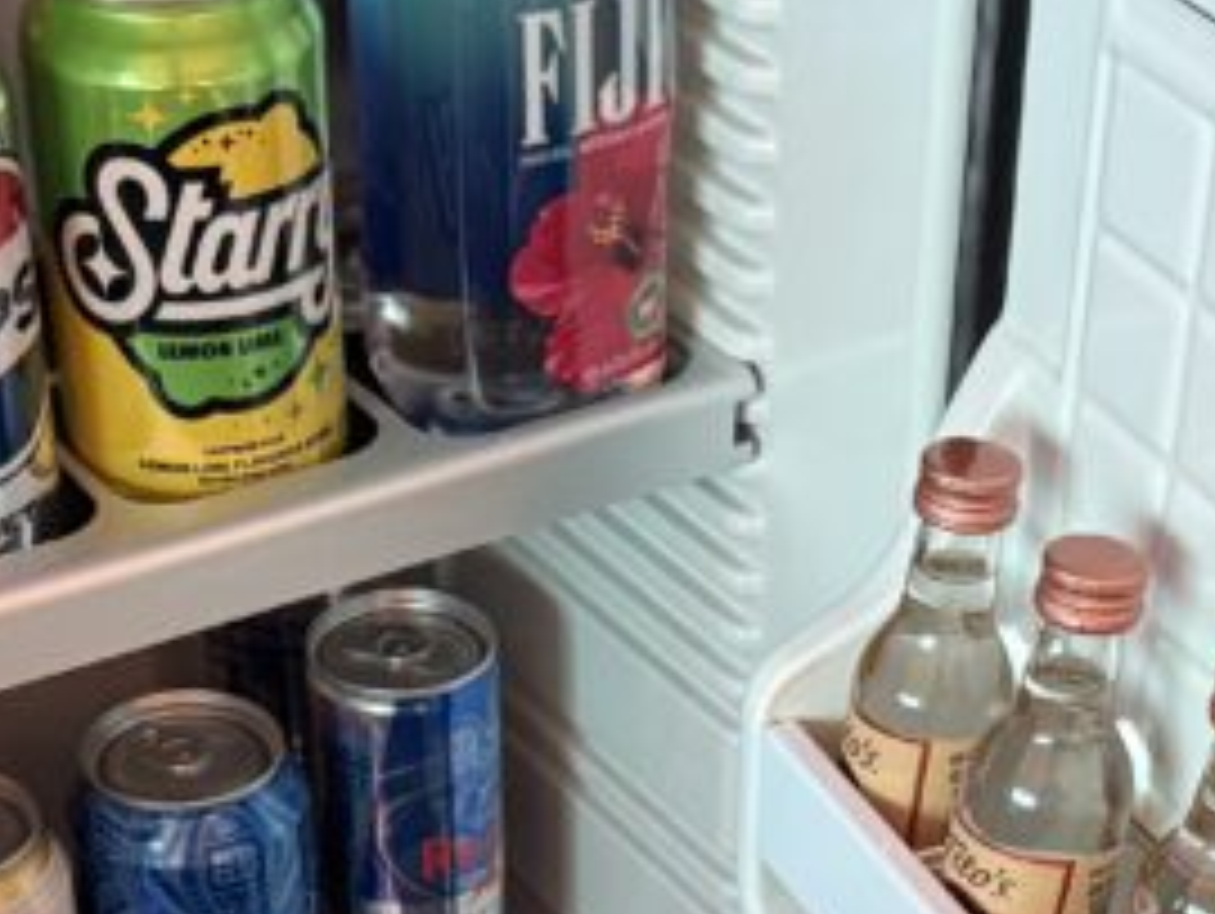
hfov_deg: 21.5
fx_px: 3197
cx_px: 630
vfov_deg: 15.5
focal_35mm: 91
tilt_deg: -41.8
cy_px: 1184
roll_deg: -1.0
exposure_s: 1/60
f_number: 1.78
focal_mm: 6.76
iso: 500
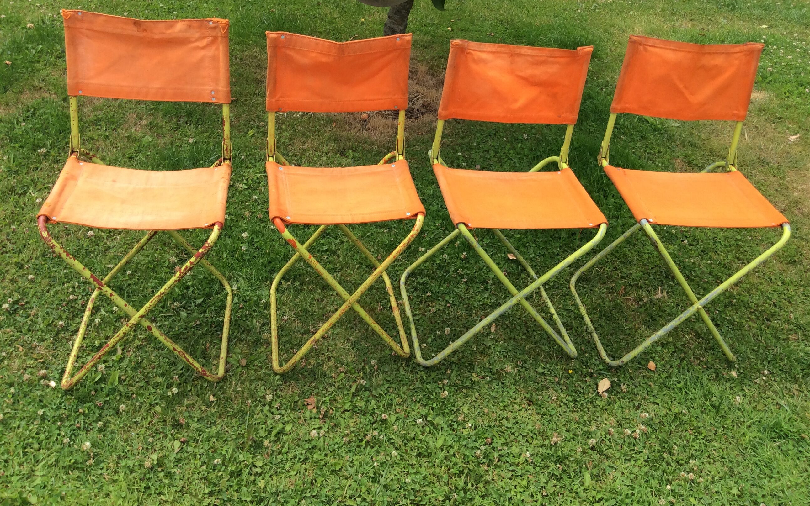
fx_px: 751
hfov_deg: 56.7
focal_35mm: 34
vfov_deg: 37.1
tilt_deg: -33.8
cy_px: 205
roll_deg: -3.1
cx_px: 406
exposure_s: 1/665
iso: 32
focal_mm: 3.3
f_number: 2.4
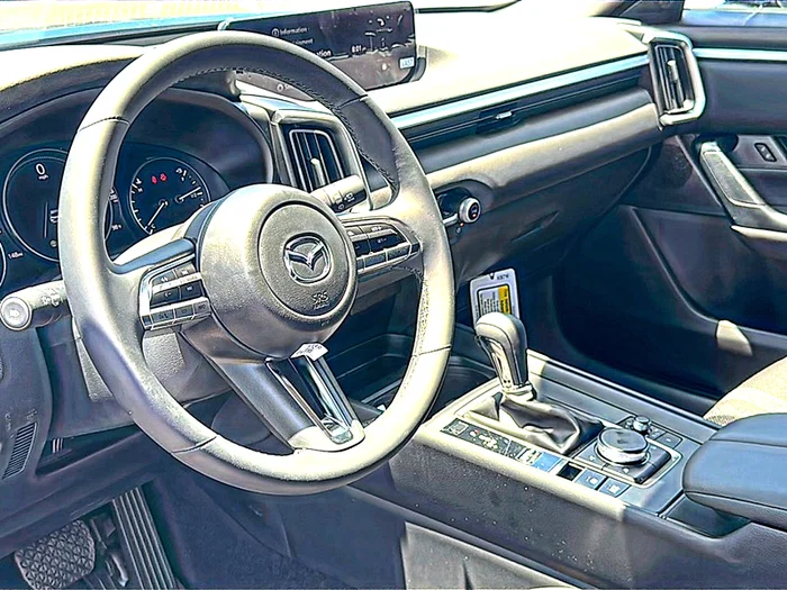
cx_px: 394
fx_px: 818
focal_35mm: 36
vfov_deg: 39.7
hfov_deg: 51.4
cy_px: 295
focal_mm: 6.86
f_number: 1.78
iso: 80
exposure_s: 1/227
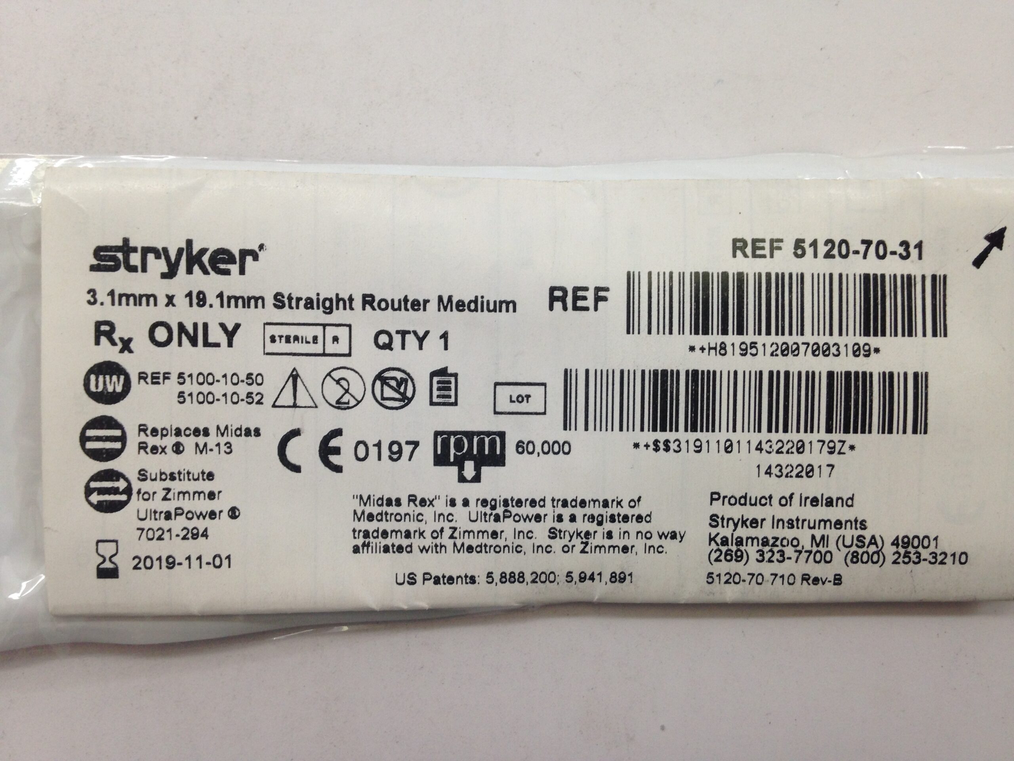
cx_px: 507
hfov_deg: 55.4
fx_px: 967
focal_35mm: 33
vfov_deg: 42.9
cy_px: 380
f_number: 2.4
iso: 64
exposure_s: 1/60
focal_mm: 4.12
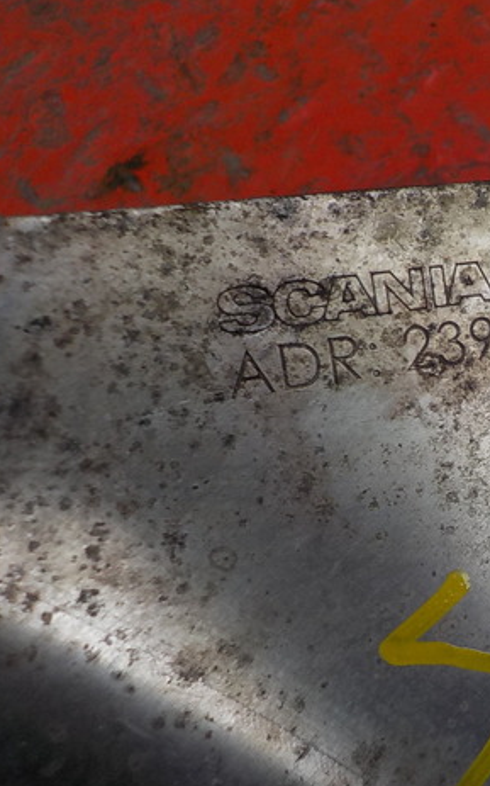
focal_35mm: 44
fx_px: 941
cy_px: 402
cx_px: 524
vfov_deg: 45.3
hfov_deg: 27.0
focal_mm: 4.1
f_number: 3.3
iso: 125
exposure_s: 1/60
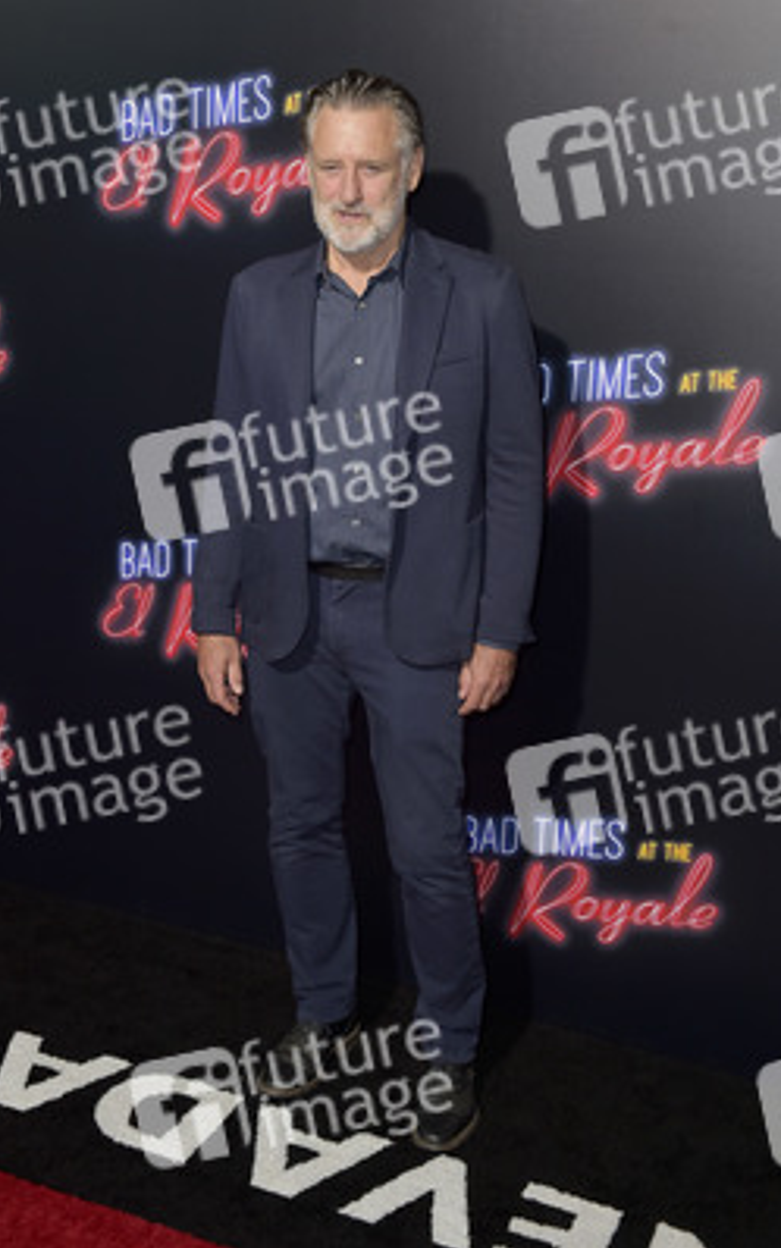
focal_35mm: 41
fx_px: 1395
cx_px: 384
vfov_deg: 48.2
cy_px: 624
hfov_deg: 31.3
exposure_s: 1/250
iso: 250
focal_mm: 40
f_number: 6.3
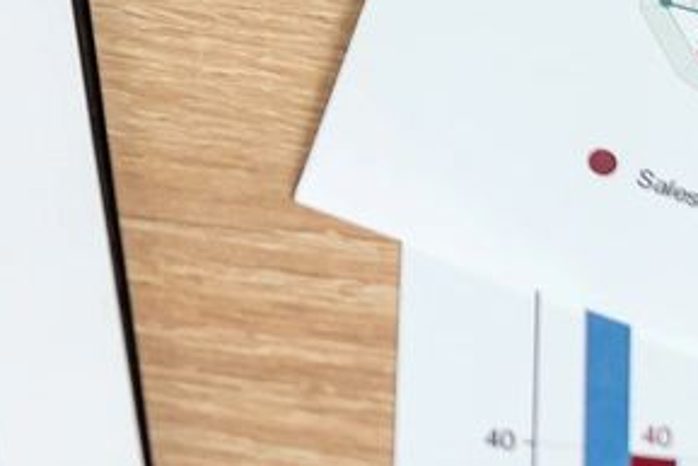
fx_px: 7100
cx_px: -735
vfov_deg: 3.6
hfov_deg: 5.5
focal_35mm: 366
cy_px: -1099
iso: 320
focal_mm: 50
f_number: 3.2
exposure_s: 1/125
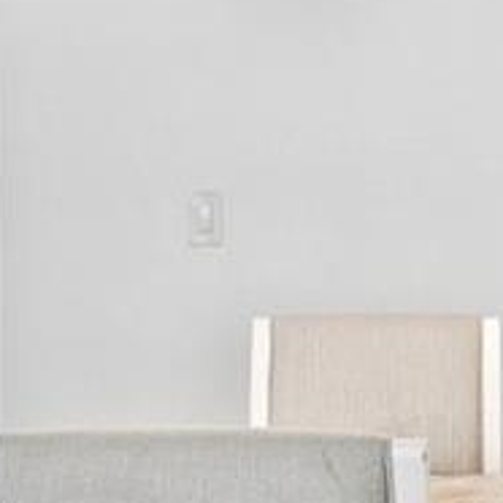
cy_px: 185
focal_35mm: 102
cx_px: 365
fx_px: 1677
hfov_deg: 17.0
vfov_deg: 17.0
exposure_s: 1/2.5
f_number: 8
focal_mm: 14
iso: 200
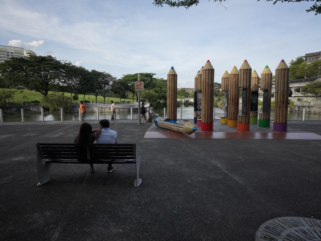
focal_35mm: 22
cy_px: 120
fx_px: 204
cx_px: 160
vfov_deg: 61.1
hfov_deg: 76.4
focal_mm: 28
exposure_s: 1/125
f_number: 9.5
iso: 200
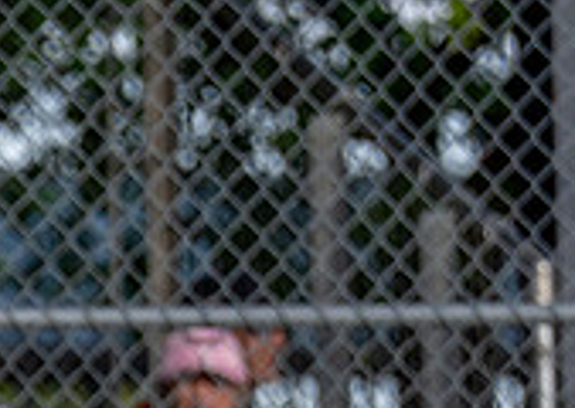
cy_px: 810
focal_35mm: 1319
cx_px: -372
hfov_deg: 1.5
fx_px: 21497
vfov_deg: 1.1
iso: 160
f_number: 2.8
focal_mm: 200
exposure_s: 1/2500
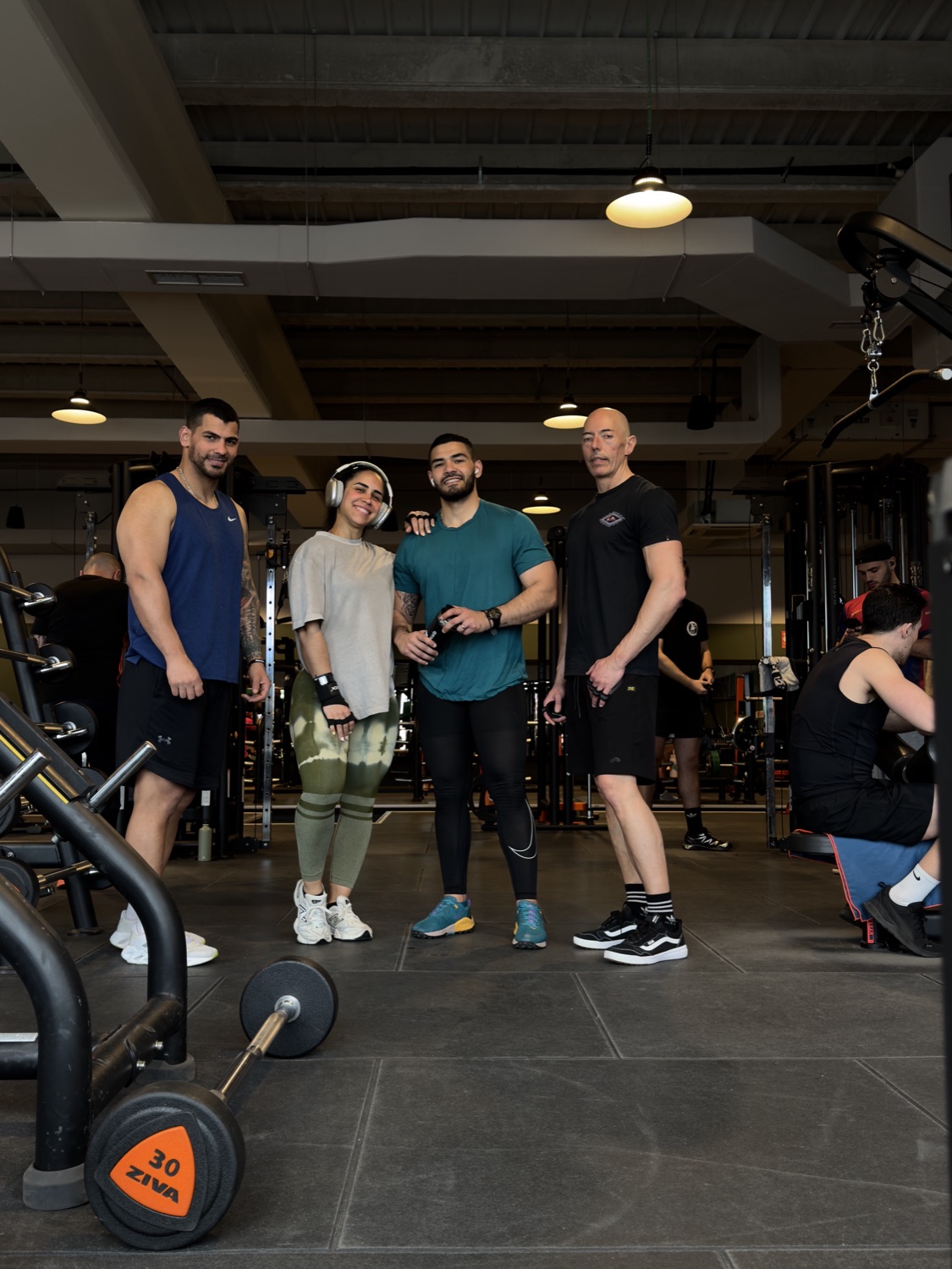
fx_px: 1283
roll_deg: -0.1
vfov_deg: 52.6
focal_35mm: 35
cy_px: 634
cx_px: 476
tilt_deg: +5.3
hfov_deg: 40.7
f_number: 1.78
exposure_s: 1/50
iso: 100
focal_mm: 6.76
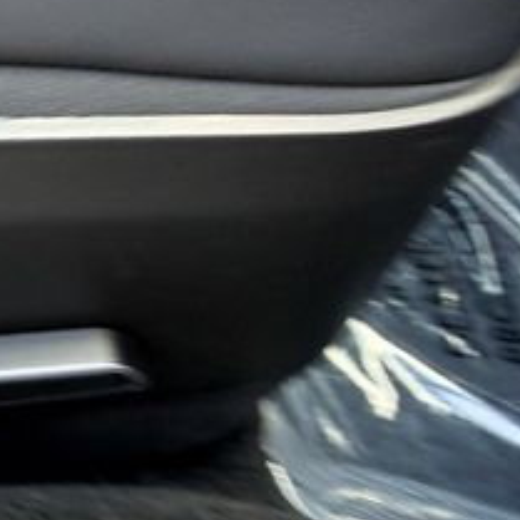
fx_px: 1105
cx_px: -229
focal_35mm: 65
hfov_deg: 22.4
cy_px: 361
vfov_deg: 26.3
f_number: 2.2
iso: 80
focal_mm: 2.22
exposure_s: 1/37
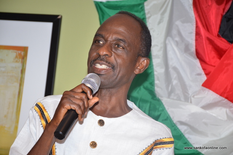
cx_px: 116
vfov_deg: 9.1
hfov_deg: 13.7
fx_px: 969
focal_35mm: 150
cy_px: 78
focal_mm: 100
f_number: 7.1
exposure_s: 1/60
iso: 800
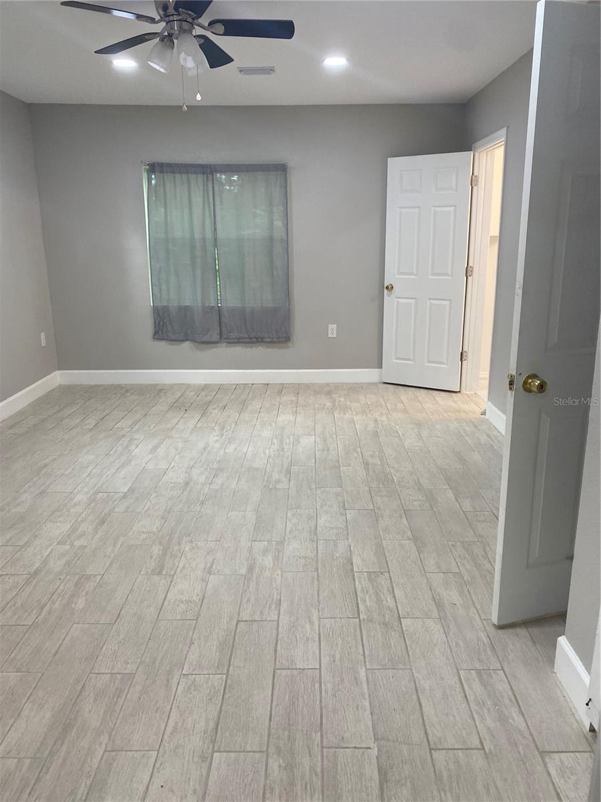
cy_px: 401
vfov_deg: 67.3
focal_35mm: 26
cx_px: 300
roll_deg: +0.7
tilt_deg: -14.2
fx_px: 602
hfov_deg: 53.1
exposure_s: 1/120
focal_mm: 4.25
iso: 125
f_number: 1.8
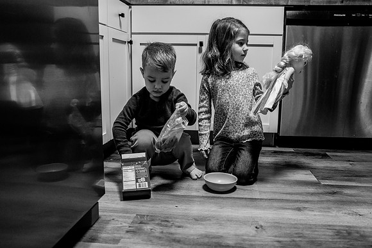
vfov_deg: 45.7
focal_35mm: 29
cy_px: 123
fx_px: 295
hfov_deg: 64.4
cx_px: 201
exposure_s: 1/200
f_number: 2.8
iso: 1000
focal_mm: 26
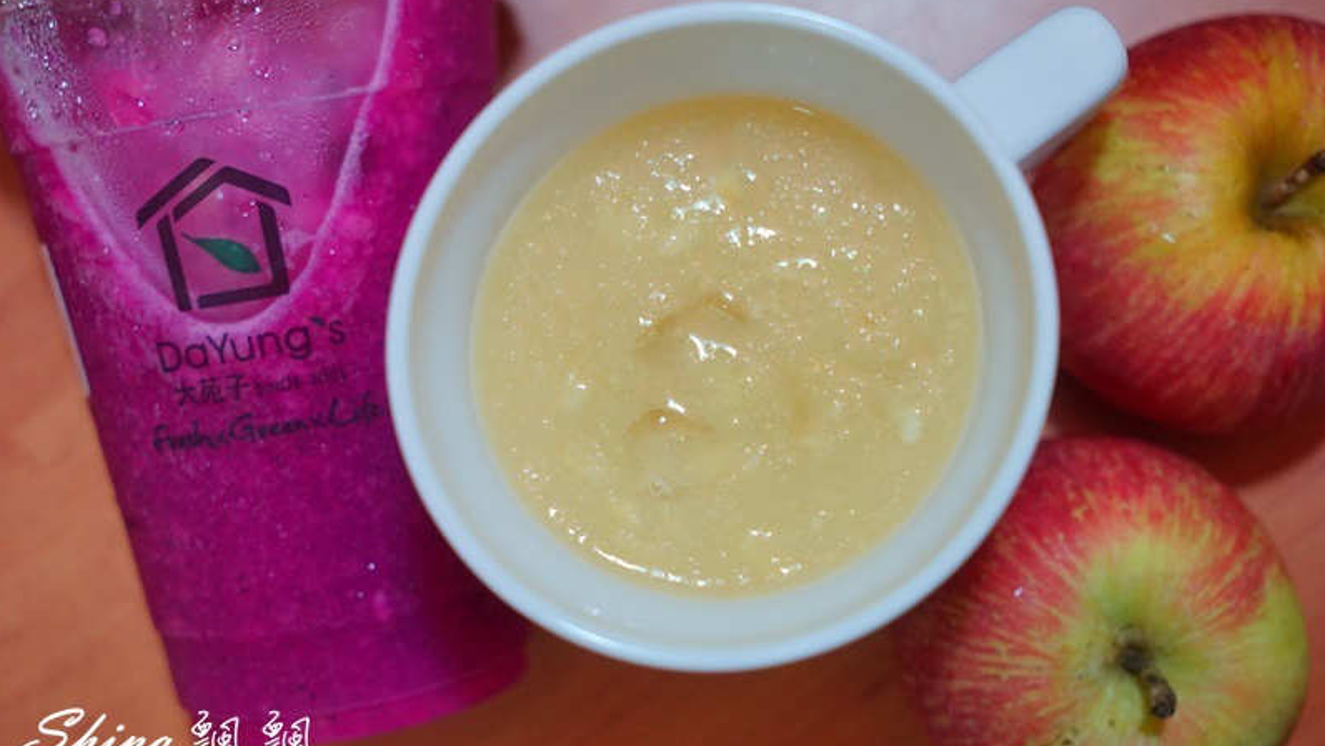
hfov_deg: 34.9
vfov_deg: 20.1
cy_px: 354
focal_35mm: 60
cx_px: 662
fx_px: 2108
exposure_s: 1/60
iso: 1250
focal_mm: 57
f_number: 5.6
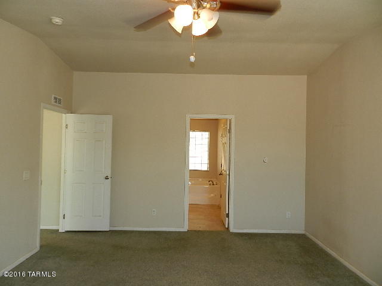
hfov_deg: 73.9
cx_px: 191
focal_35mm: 23
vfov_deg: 58.9
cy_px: 143
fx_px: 254
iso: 160
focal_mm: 4
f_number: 3.4
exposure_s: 1/50
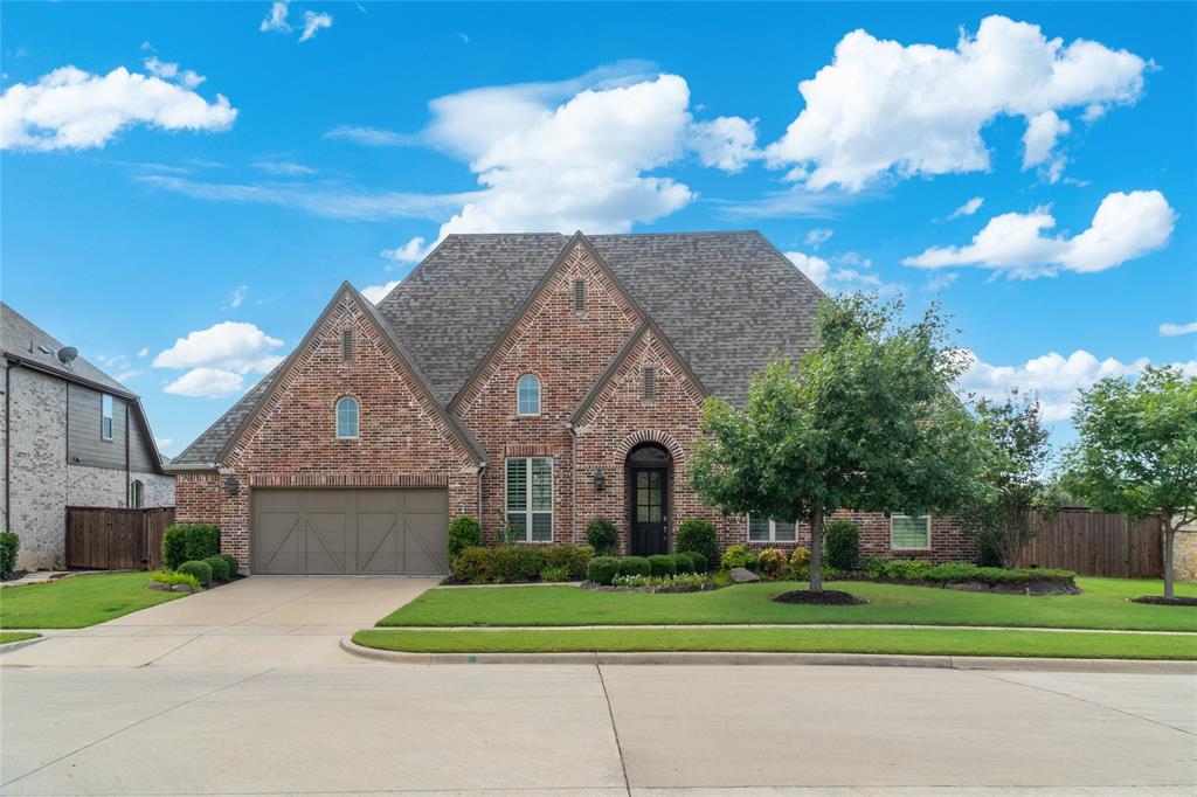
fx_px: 997
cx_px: 598
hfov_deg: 61.9
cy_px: 398
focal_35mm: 30
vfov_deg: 43.6
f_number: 9
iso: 100
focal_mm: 20
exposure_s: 1/640
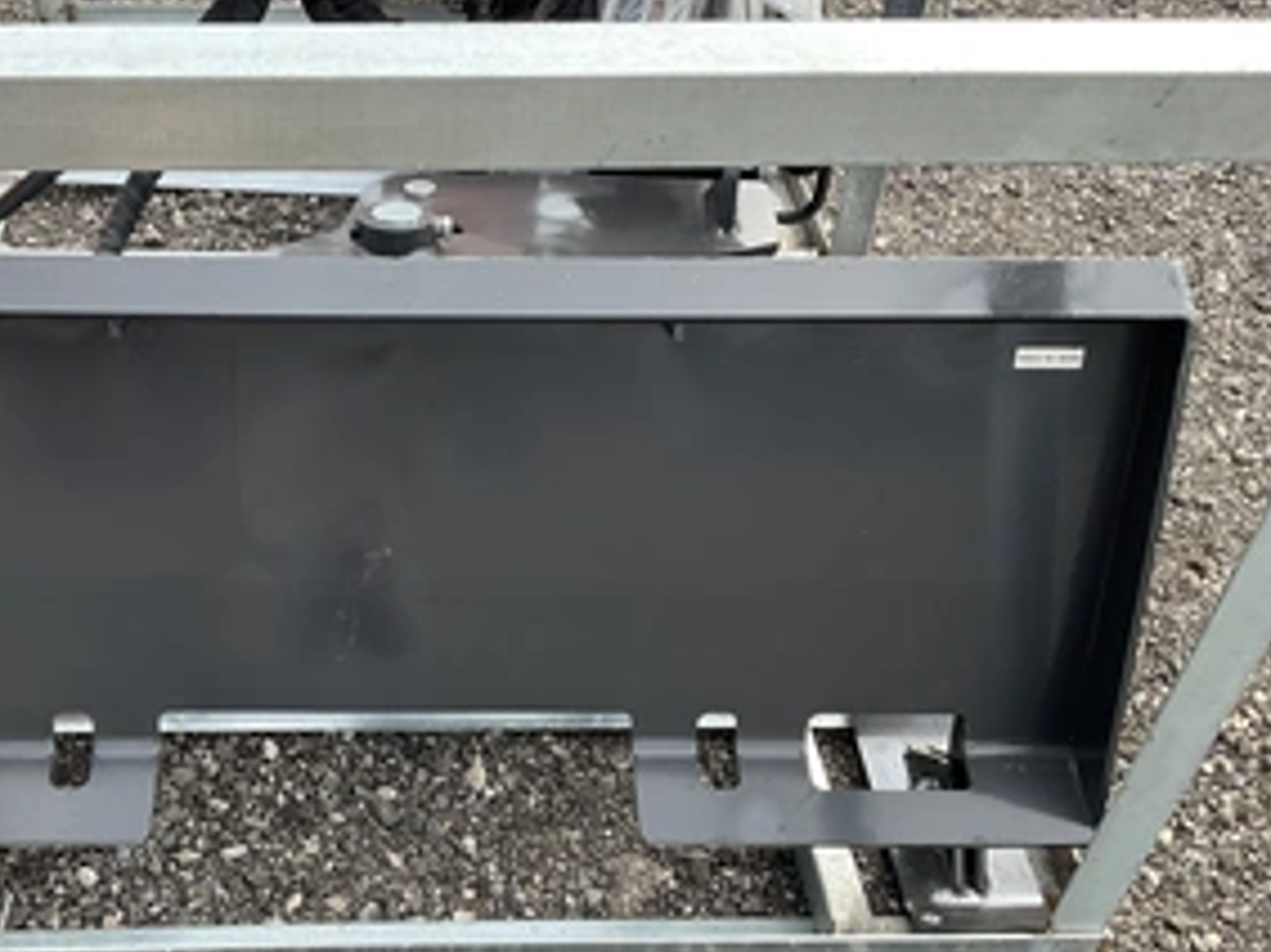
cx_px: 418
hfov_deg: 45.1
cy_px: 552
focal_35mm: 41
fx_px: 1505
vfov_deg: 35.0
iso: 25
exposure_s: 1/370
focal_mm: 3
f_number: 1.8
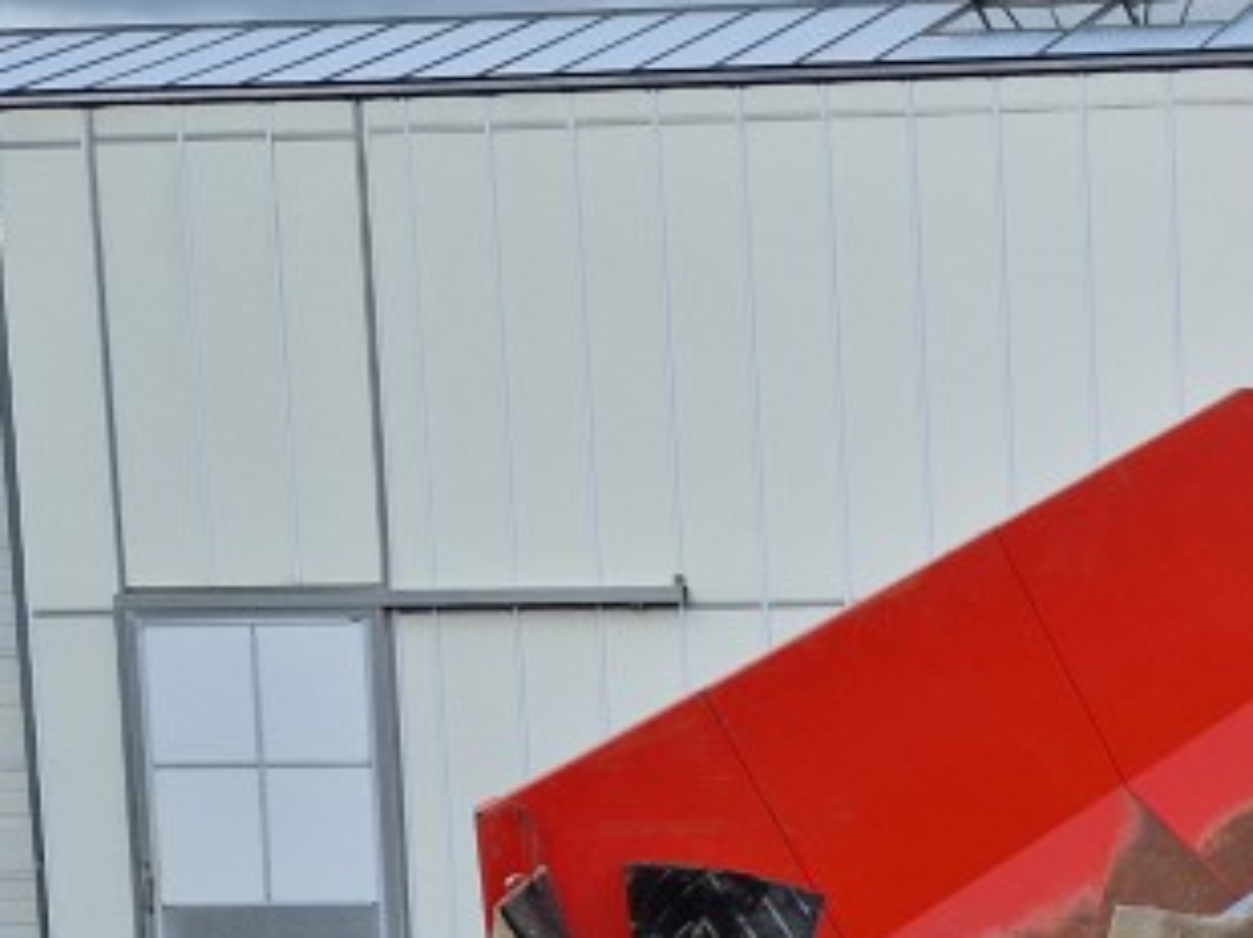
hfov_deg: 22.5
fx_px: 2749
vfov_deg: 18.9
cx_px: 1698
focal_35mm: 76
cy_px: 926
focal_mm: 5.4
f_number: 1.8
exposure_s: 1/1108
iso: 50
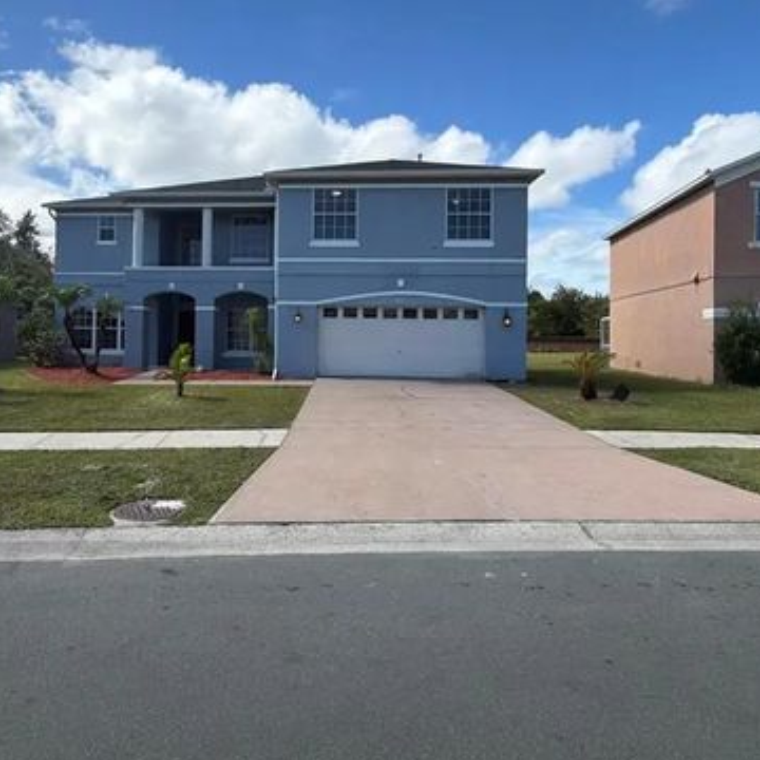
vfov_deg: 69.4
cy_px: 334
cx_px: 317
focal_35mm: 22
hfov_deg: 69.1
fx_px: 546
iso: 32
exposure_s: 1/770
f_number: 2.2
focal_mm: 2.22
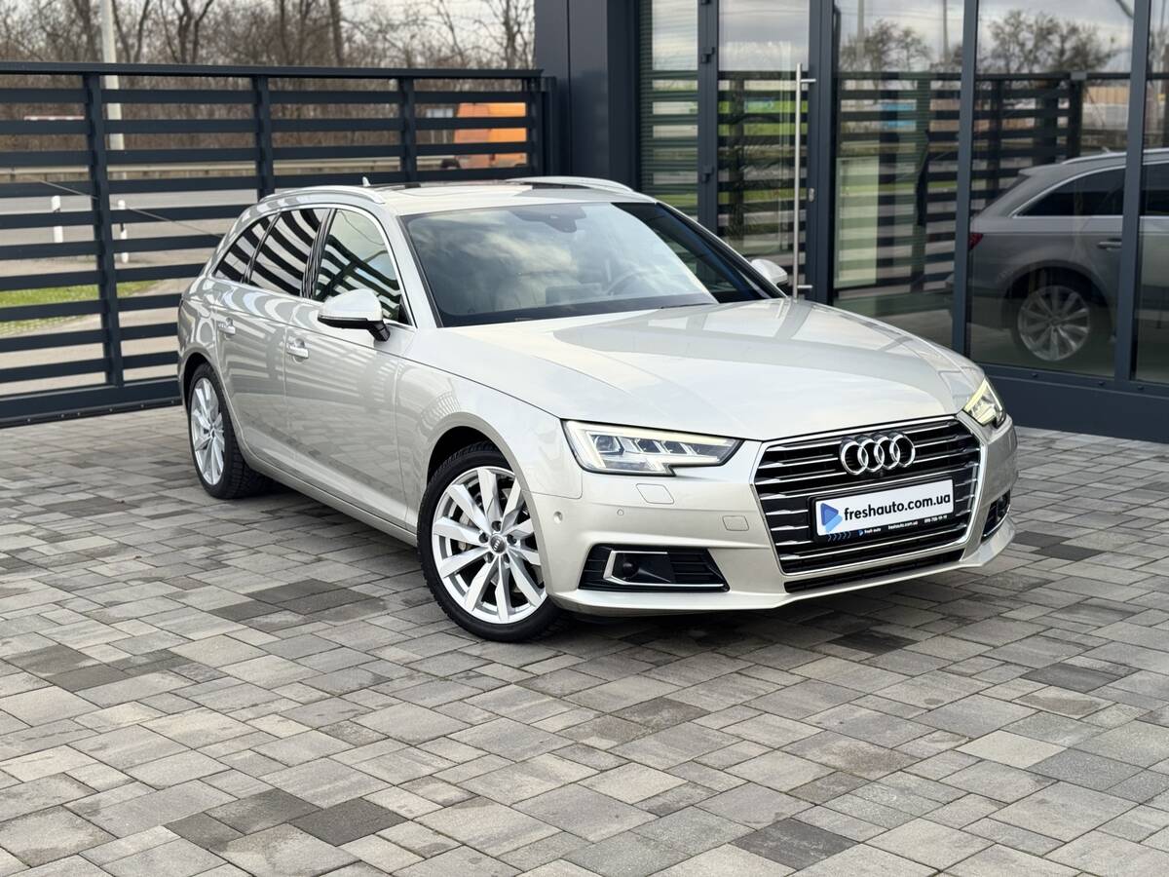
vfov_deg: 30.3
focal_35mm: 48
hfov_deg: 39.7
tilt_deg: -10.8
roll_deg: +0.8
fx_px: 1621
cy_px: 438
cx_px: 584
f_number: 1.78
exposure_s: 1/633
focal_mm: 6.76
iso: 64
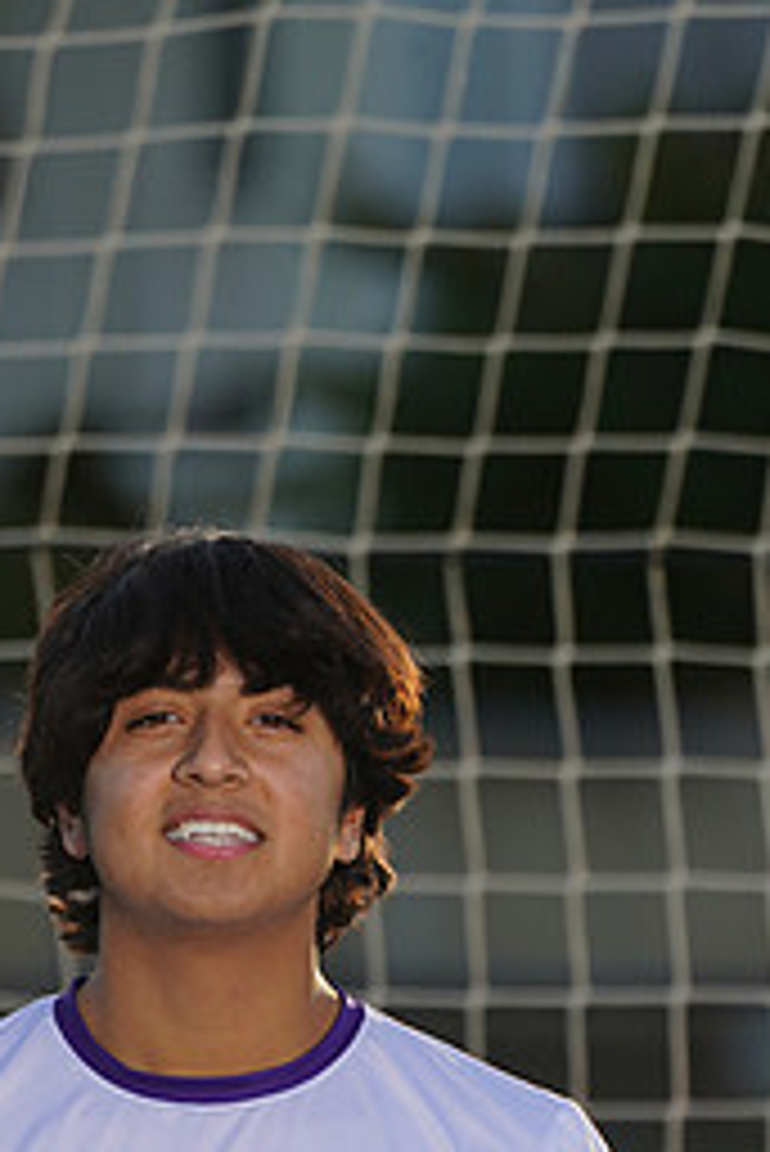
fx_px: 29026
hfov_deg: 1.5
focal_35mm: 906
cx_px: 65
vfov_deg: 2.3
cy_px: 1269
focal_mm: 400
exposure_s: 1/200
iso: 100
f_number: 8
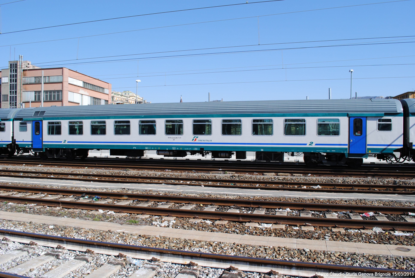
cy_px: 139
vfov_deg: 48.0
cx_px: 208
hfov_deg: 67.3
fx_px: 312
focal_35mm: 27
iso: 100
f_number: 7.1
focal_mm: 18
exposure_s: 1/200
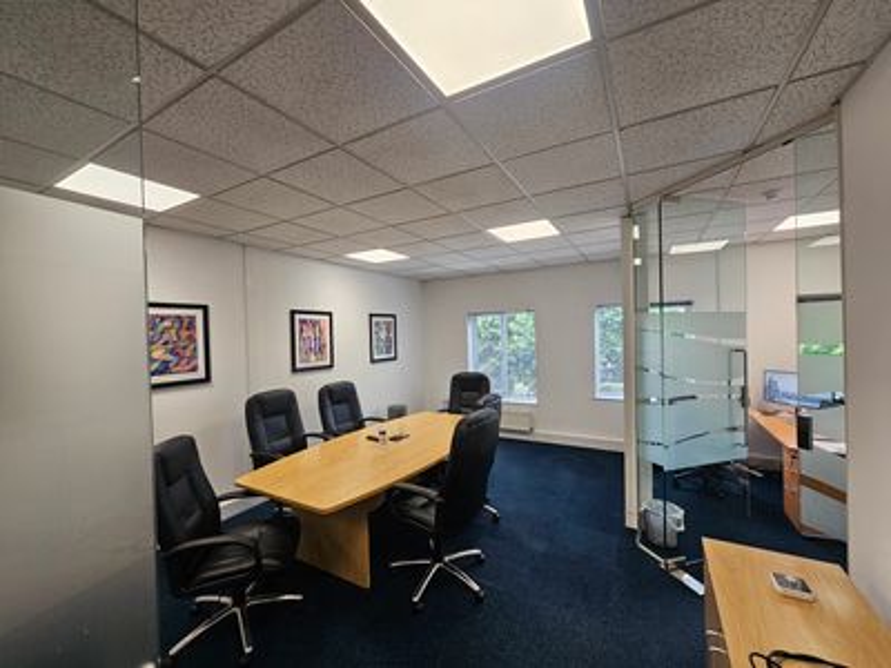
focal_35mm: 13
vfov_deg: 89.9
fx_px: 335
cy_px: 334
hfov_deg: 106.2
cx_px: 446
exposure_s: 1/50
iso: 80
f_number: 2.2
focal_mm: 2.2
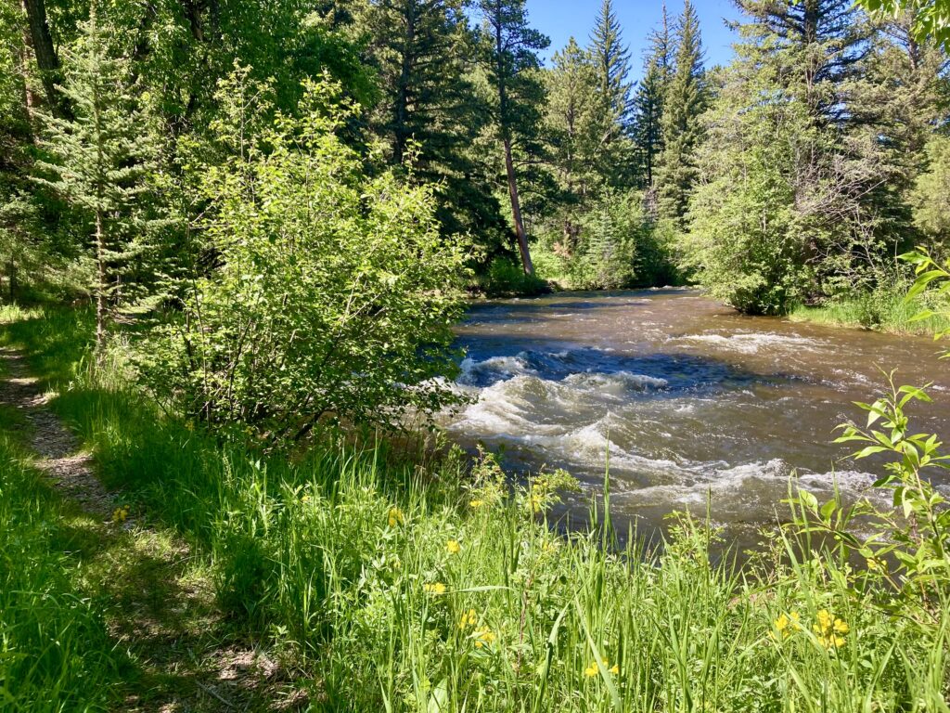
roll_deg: +1.1
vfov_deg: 49.7
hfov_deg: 63.4
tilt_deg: -5.6
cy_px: 356
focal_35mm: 28
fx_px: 768
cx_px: 475
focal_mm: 3.99
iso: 20
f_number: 1.8
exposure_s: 1/475
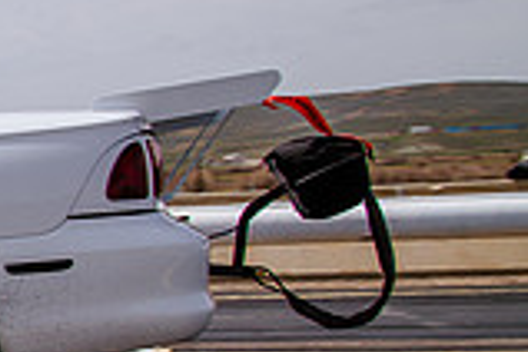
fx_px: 1481
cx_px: -579
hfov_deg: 15.4
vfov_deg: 13.5
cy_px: 215
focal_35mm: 101
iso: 200
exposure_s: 1/500
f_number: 10
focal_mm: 24
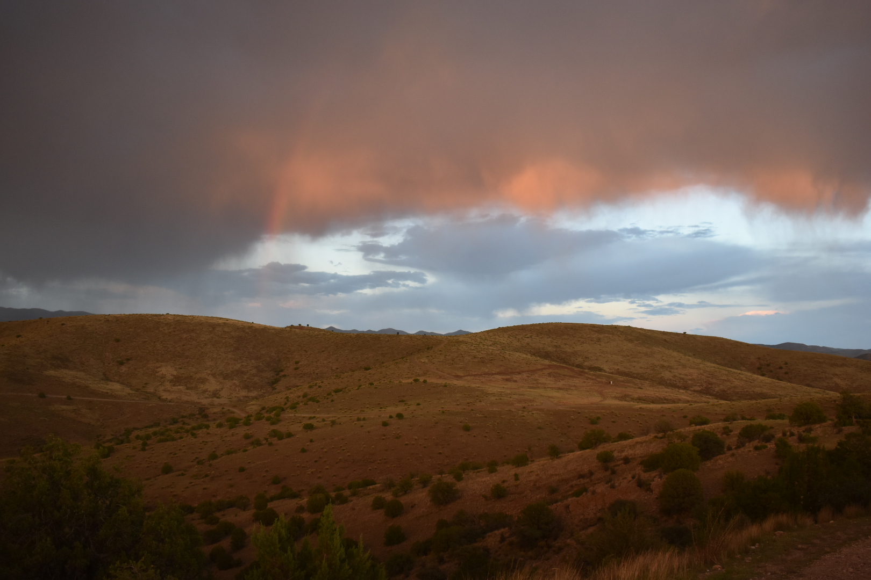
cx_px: 436
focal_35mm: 34
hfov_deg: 55.1
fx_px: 835
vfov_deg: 38.4
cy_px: 290
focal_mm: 23
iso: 400
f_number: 5
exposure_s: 1/100
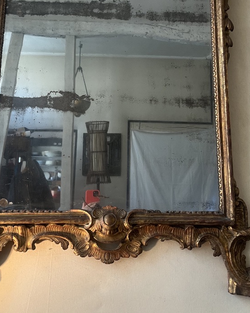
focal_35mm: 44
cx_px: 118
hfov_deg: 34.2
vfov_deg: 40.8
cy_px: 79
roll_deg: +0.1
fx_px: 407
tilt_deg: +17.3
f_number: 1.6
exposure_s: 1/50
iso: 125
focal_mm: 5.1
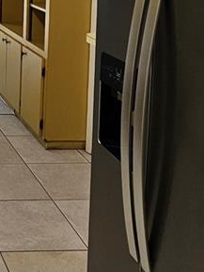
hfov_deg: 20.8
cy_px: -3
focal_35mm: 54
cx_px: -140
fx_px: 424
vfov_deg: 32.5
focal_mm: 2.2
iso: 100
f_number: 2.2
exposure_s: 1/60
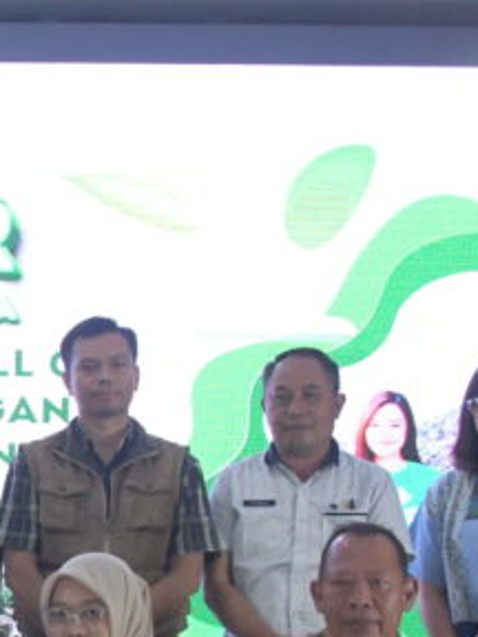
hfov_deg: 12.4
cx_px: -252
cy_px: 552
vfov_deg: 17.2
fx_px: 2081
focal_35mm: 113
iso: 5000
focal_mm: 22
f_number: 5.6
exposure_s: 1/100
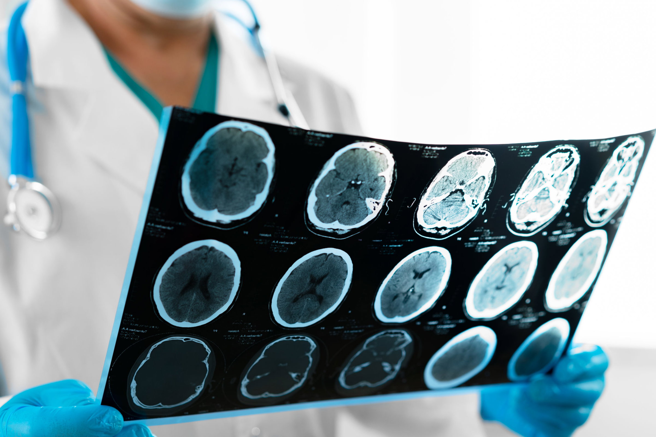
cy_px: 218
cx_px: 328
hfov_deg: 36.2
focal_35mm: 55
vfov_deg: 24.6
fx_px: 1002
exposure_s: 1/100
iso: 160
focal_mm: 55
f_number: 3.2
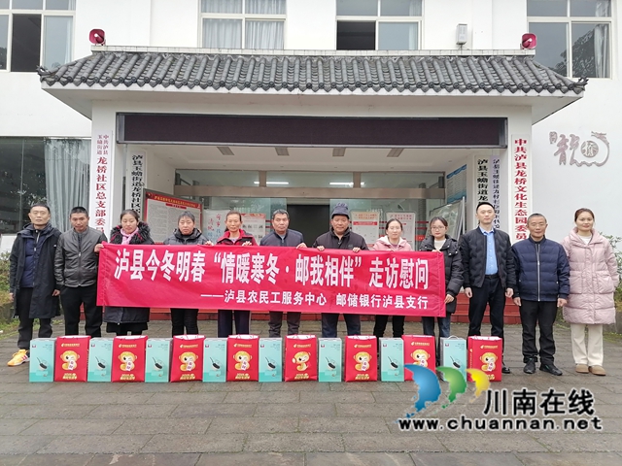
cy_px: 233
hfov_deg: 65.3
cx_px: 311
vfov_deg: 51.4
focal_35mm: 27
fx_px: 485
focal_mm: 5.3
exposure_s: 1/33.3
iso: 80
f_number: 1.8
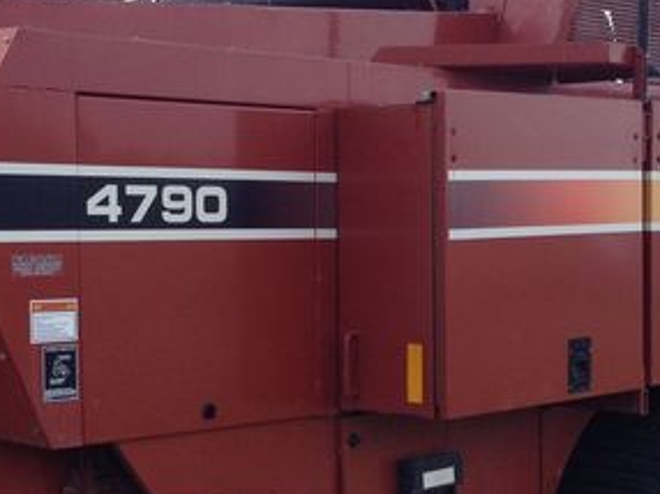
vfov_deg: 15.0
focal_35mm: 98
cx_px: 231
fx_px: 1867
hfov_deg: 20.0
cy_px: 386
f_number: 2.4
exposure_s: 1/836
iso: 50
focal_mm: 4.28
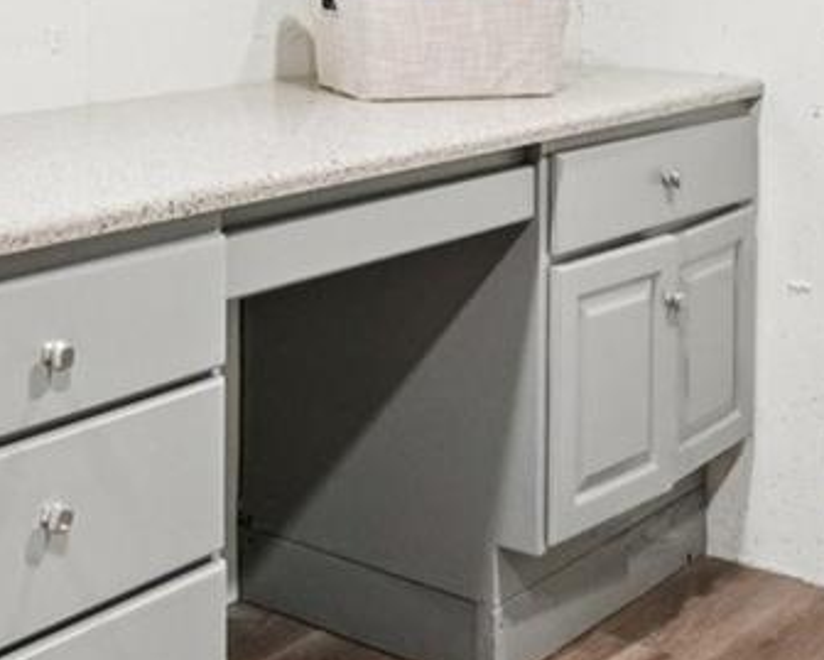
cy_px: -140
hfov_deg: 28.0
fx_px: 1634
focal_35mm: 67
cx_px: 228
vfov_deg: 21.2
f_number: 8
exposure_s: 1/6
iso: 800
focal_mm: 10
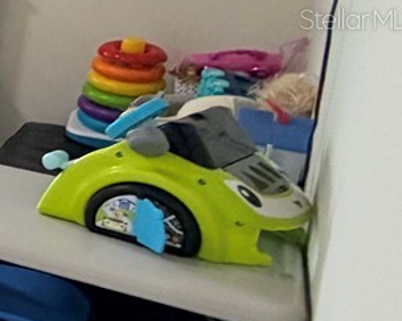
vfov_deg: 20.7
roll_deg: -1.5
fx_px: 856
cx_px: -633
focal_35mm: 72
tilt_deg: -7.5
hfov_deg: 13.9
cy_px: 18
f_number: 2.2
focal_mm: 2.22
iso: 250
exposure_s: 1/60
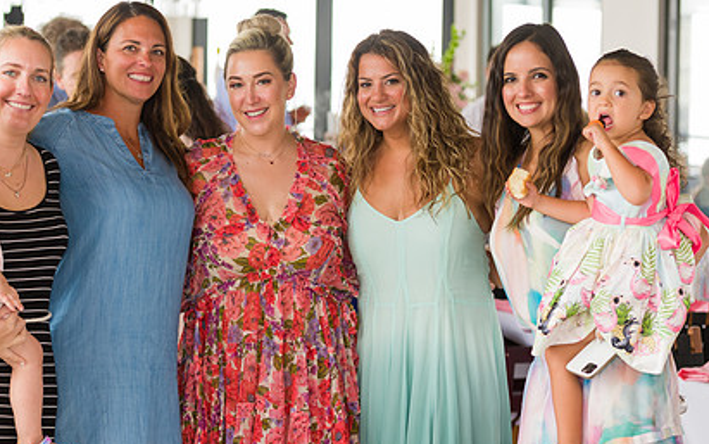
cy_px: 208
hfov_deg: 17.7
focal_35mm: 118
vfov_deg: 11.1
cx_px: 292
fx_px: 2280
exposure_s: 1/125
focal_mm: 82
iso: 400
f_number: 3.2
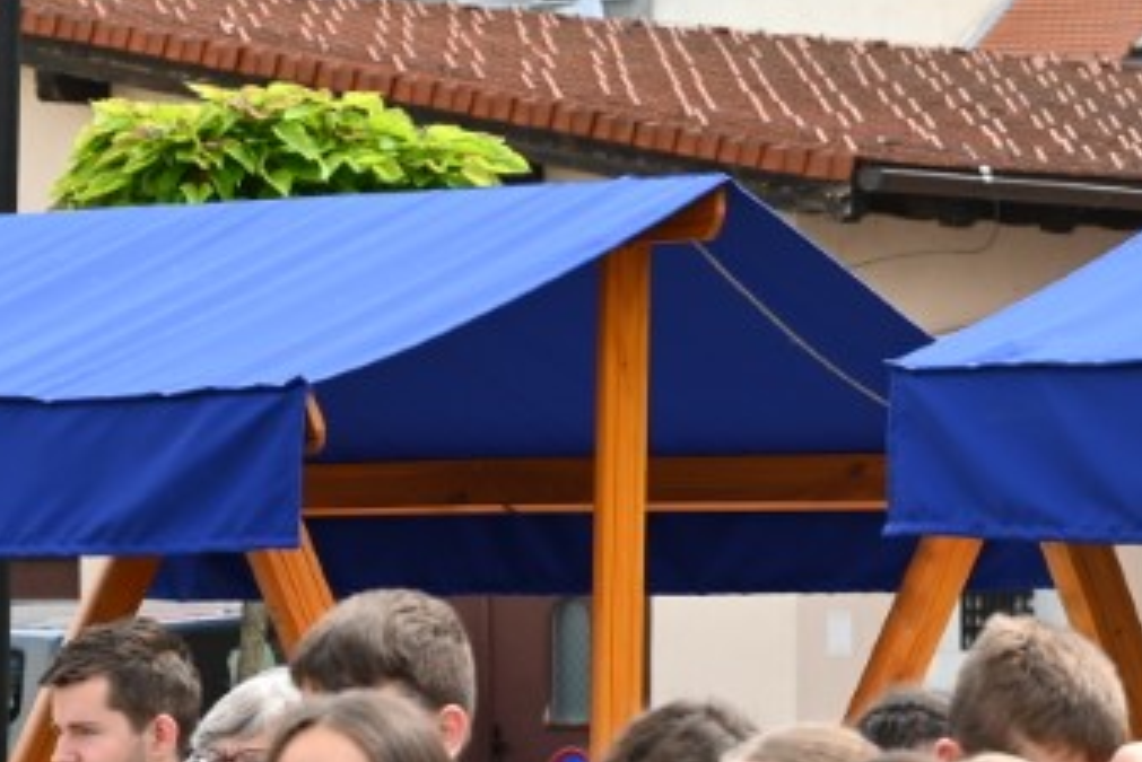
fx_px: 7584
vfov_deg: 5.7
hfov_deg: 8.6
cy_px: 1148
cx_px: 956
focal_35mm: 239
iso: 100
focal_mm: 70
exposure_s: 1/160
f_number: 6.3
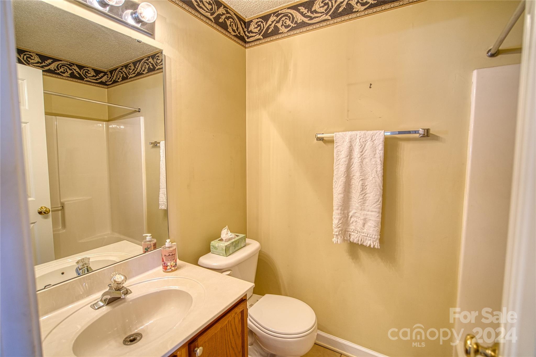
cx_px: 268
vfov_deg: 73.8
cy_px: 178
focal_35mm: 16
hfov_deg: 96.7
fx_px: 238
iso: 100
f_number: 5
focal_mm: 16
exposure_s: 1/50
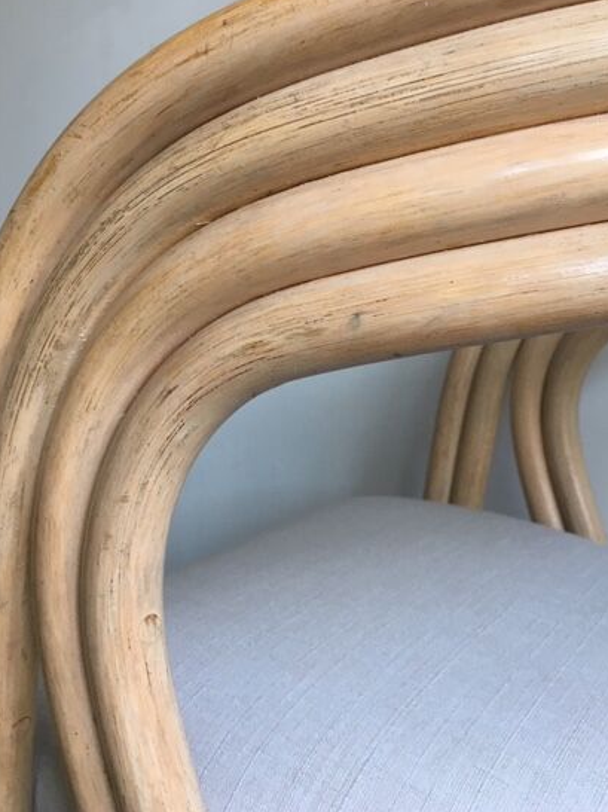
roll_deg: -0.1
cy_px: 363
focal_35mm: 34
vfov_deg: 53.9
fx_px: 797
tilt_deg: -6.9
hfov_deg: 41.7
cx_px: 329
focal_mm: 4.15
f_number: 2.2
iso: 40
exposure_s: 1/33
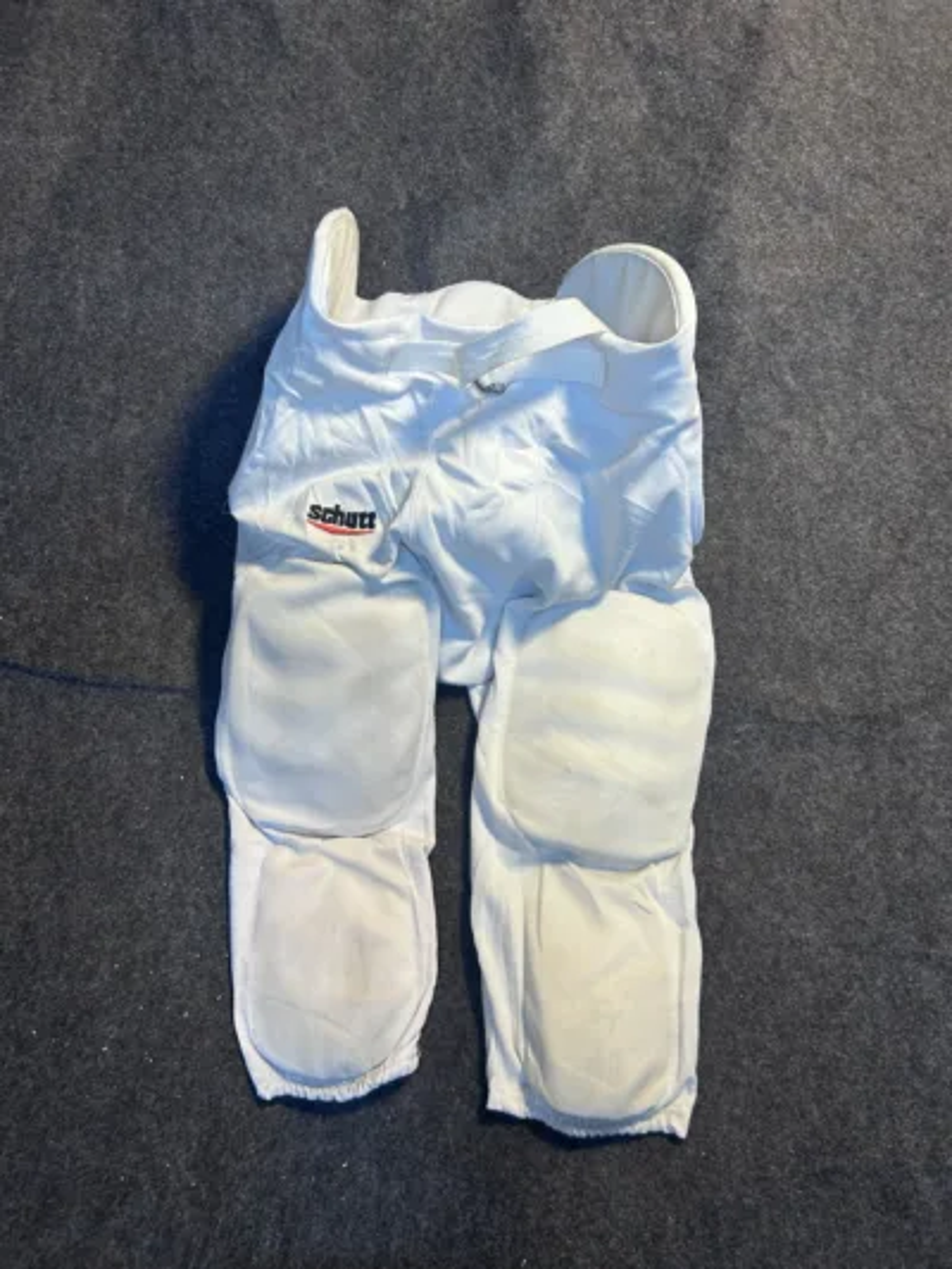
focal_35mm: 26
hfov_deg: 53.1
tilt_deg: -53.1
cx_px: 476
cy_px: 634
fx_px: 953
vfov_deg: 67.3
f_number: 1.5
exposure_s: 1/50
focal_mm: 5.7
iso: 100
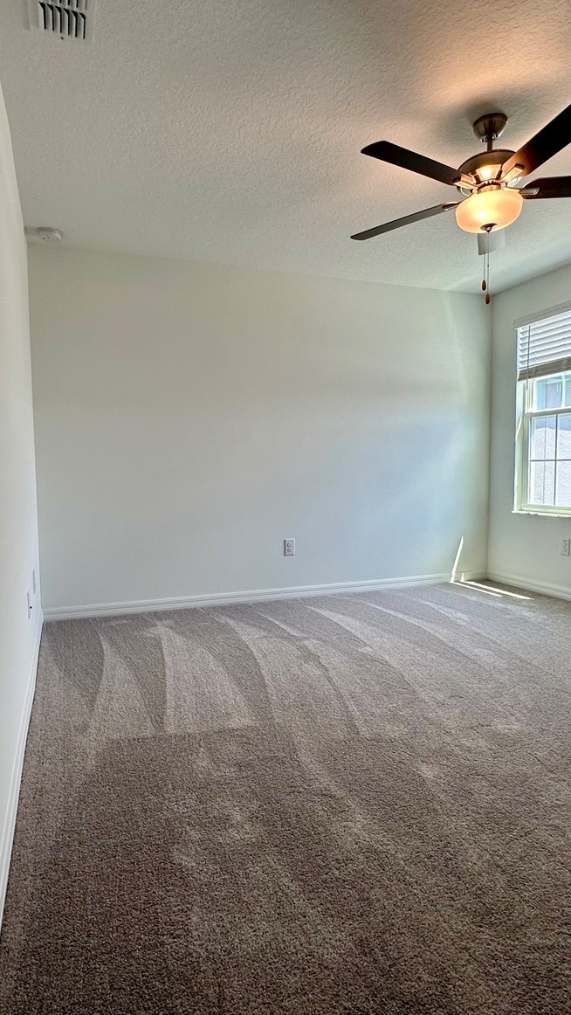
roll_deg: +0.9
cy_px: 507
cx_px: 266
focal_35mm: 21
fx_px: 565
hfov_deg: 53.6
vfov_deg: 83.8
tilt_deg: -4.9
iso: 50
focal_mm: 2.22
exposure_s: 1/120
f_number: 2.2
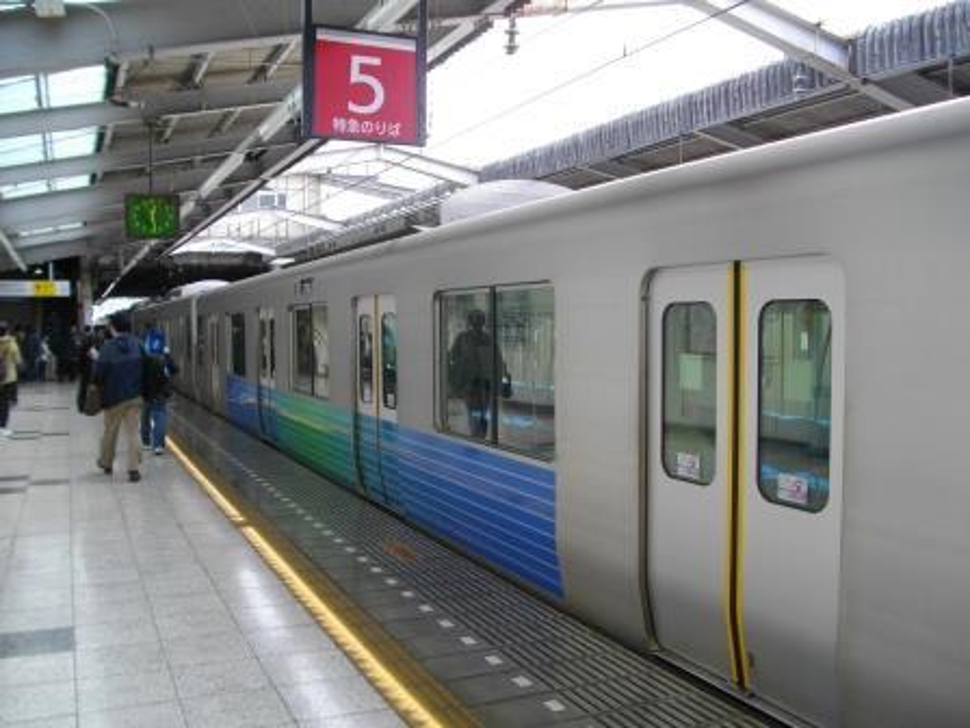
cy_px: 364
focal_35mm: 32
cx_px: 485
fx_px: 897
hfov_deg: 56.8
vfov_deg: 44.2
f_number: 2.9
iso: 100
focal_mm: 5.7
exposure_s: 1/250
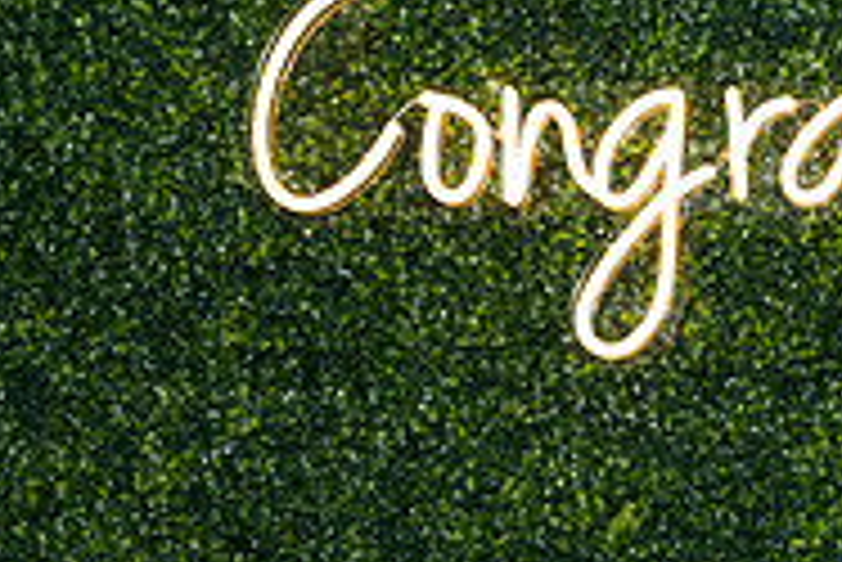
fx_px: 3043
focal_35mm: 130
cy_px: 861
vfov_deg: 10.2
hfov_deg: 15.2
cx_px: 1009
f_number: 5
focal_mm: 42
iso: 800
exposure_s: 1/160
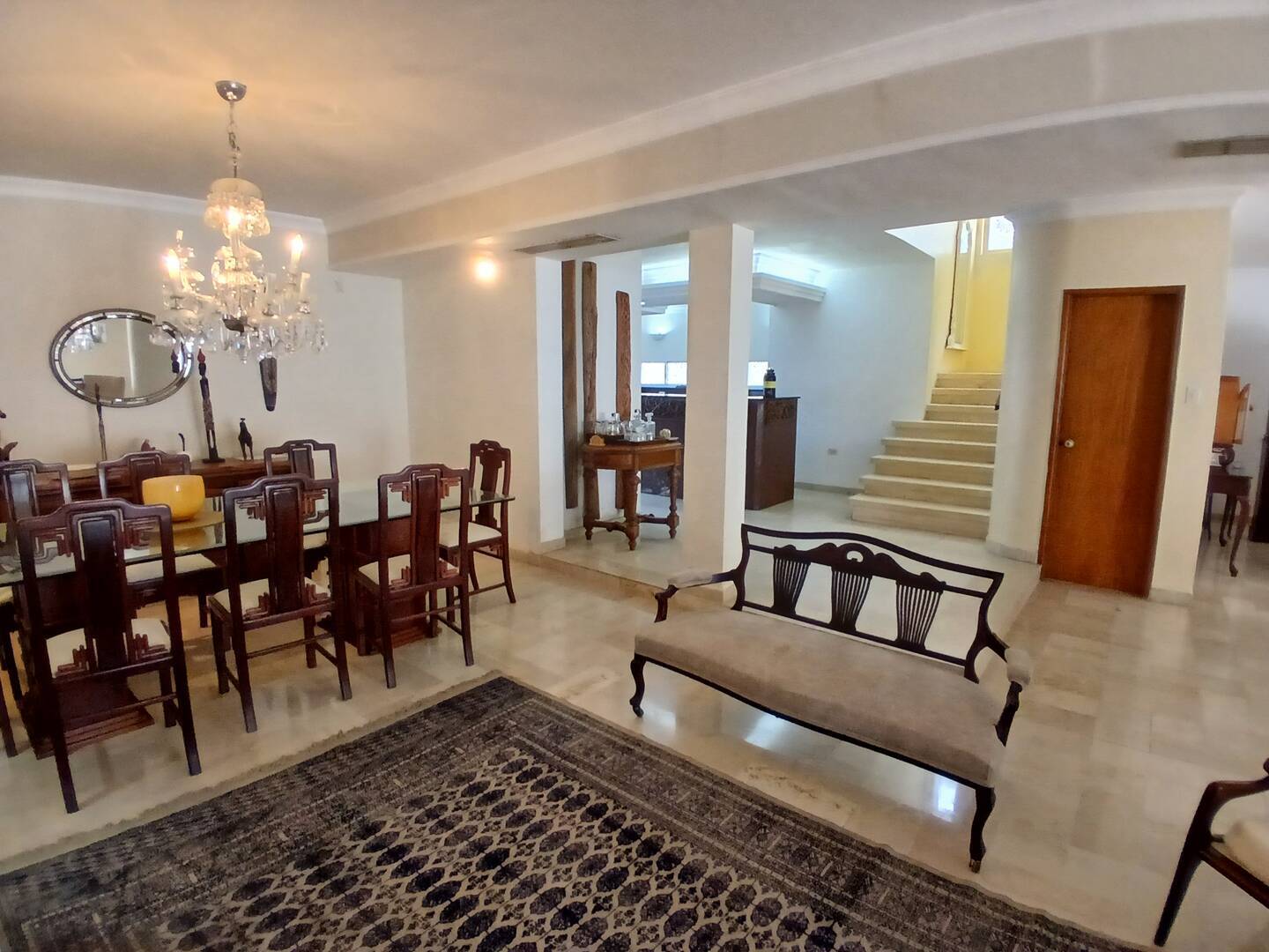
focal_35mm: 17
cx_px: 634
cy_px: 476
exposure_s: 1/33.3
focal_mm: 1.4
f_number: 2.2
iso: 320
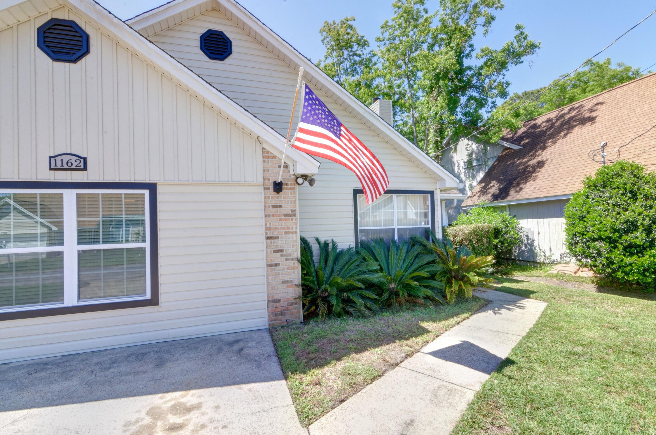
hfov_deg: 95.1
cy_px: 218
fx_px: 300
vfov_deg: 71.8
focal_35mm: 16
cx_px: 328
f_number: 22
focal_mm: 11
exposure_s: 1/60
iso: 400
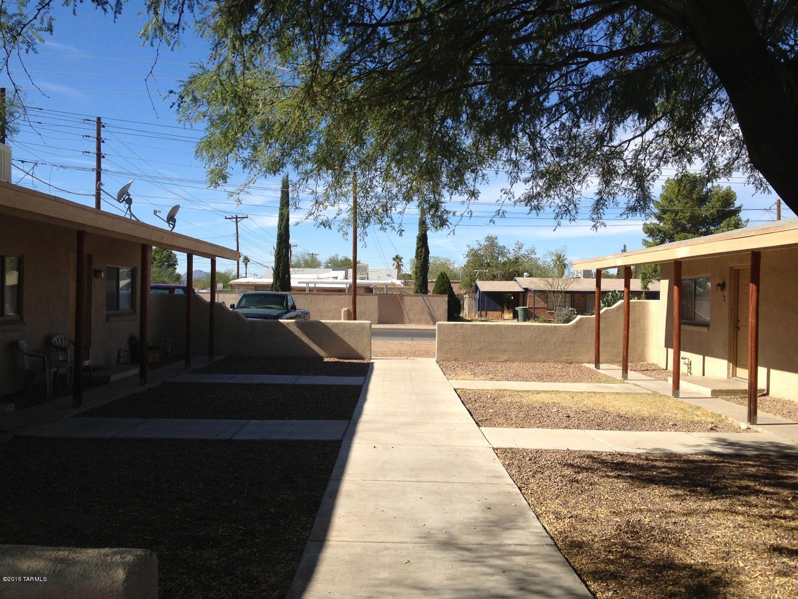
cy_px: 300
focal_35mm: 35
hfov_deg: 52.6
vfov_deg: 40.7
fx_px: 807
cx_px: 399
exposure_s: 1/1534
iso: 50
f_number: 2.4
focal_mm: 4.28
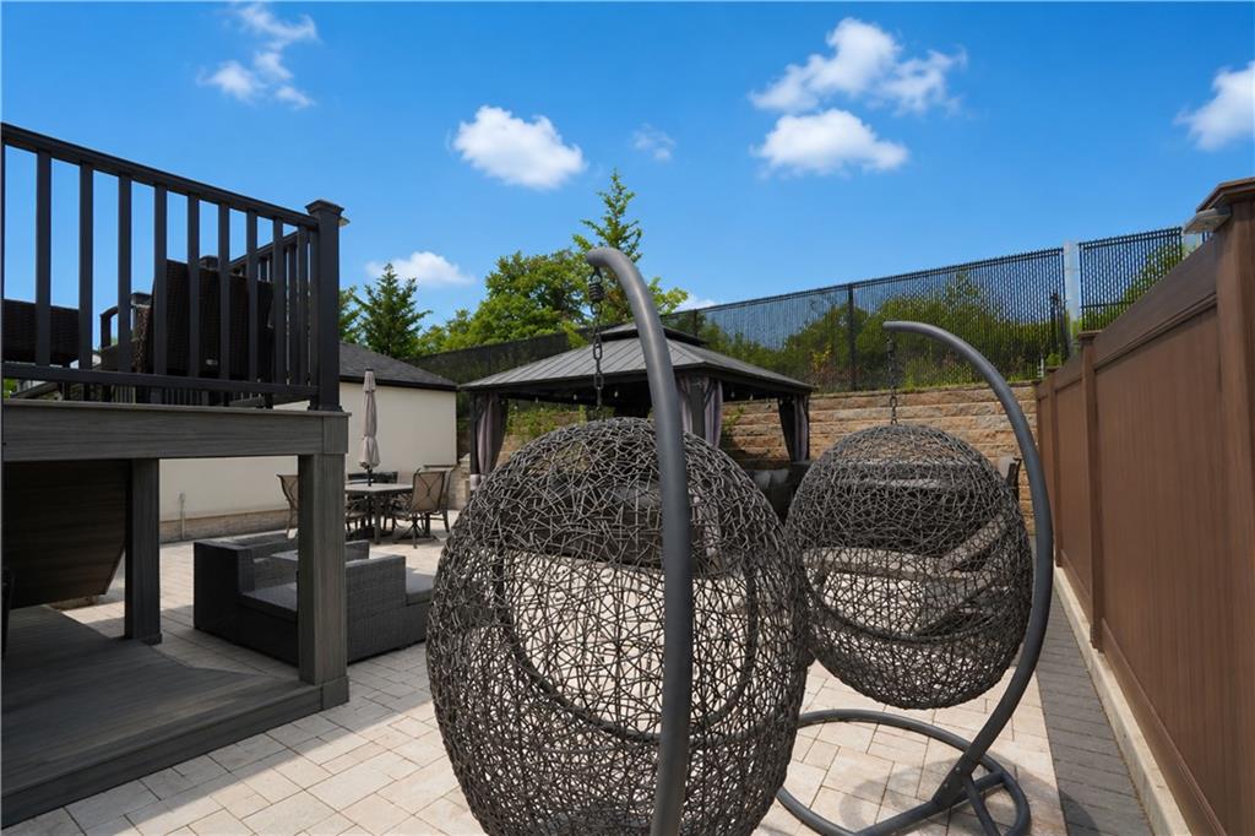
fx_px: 558
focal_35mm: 16
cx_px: 628
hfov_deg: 96.8
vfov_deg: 73.7
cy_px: 418
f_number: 5
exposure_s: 1/100
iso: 100
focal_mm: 16
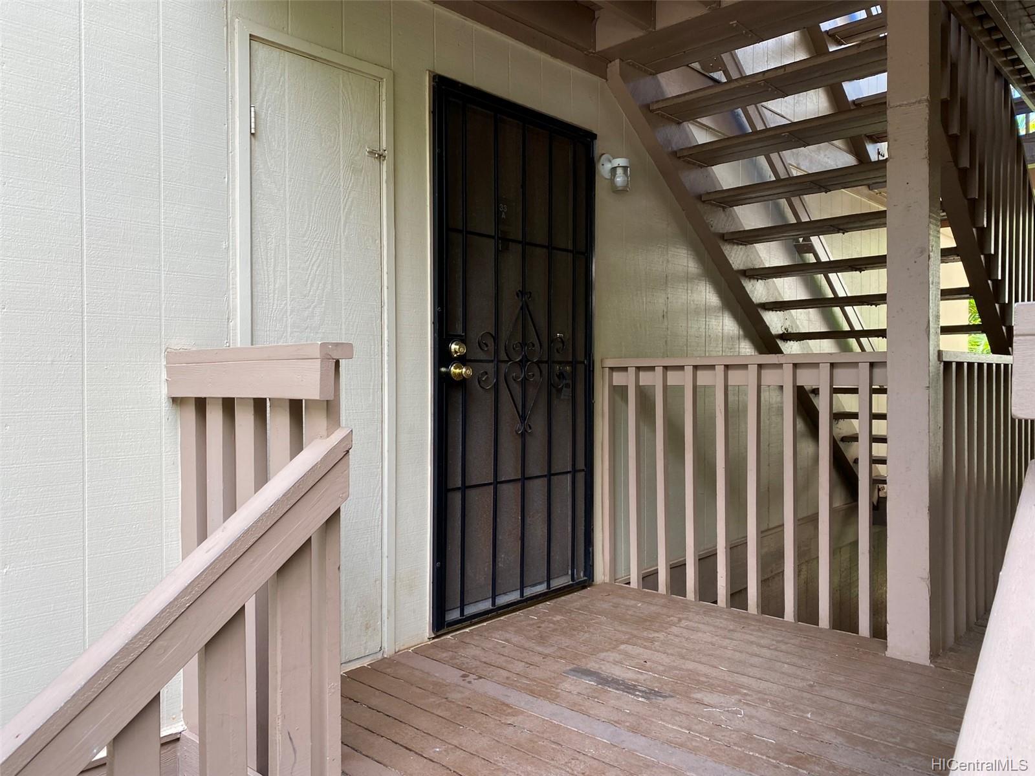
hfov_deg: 67.3
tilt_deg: -2.0
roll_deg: +0.1
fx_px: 777
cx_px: 518
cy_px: 388
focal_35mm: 26
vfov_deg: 53.1
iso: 32
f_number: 1.8
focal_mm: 4.25
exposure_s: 1/134
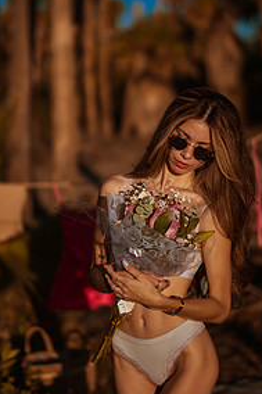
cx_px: 151
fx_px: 1005
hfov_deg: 14.8
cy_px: 140
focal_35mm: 92
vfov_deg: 22.1
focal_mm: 58
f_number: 1.4
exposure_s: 1/8000
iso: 50
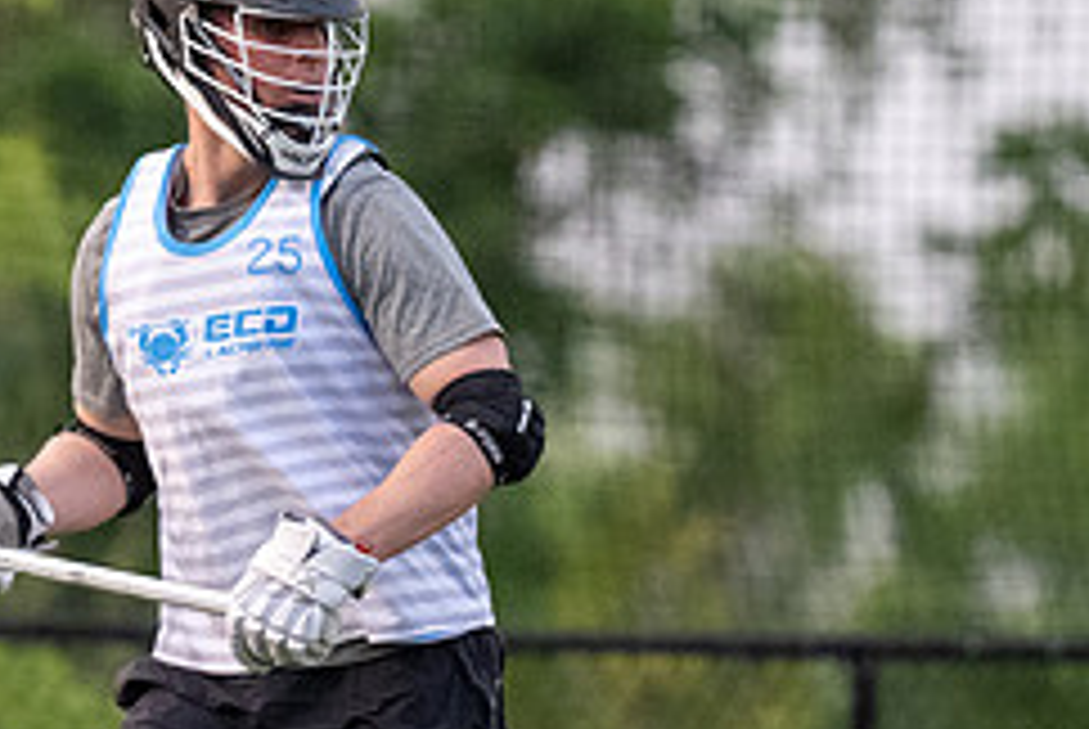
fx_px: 55393
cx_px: 294
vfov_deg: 0.8
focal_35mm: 1829
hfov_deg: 1.1
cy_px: 418
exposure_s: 1/1000
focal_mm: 500
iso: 4500
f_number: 5.6
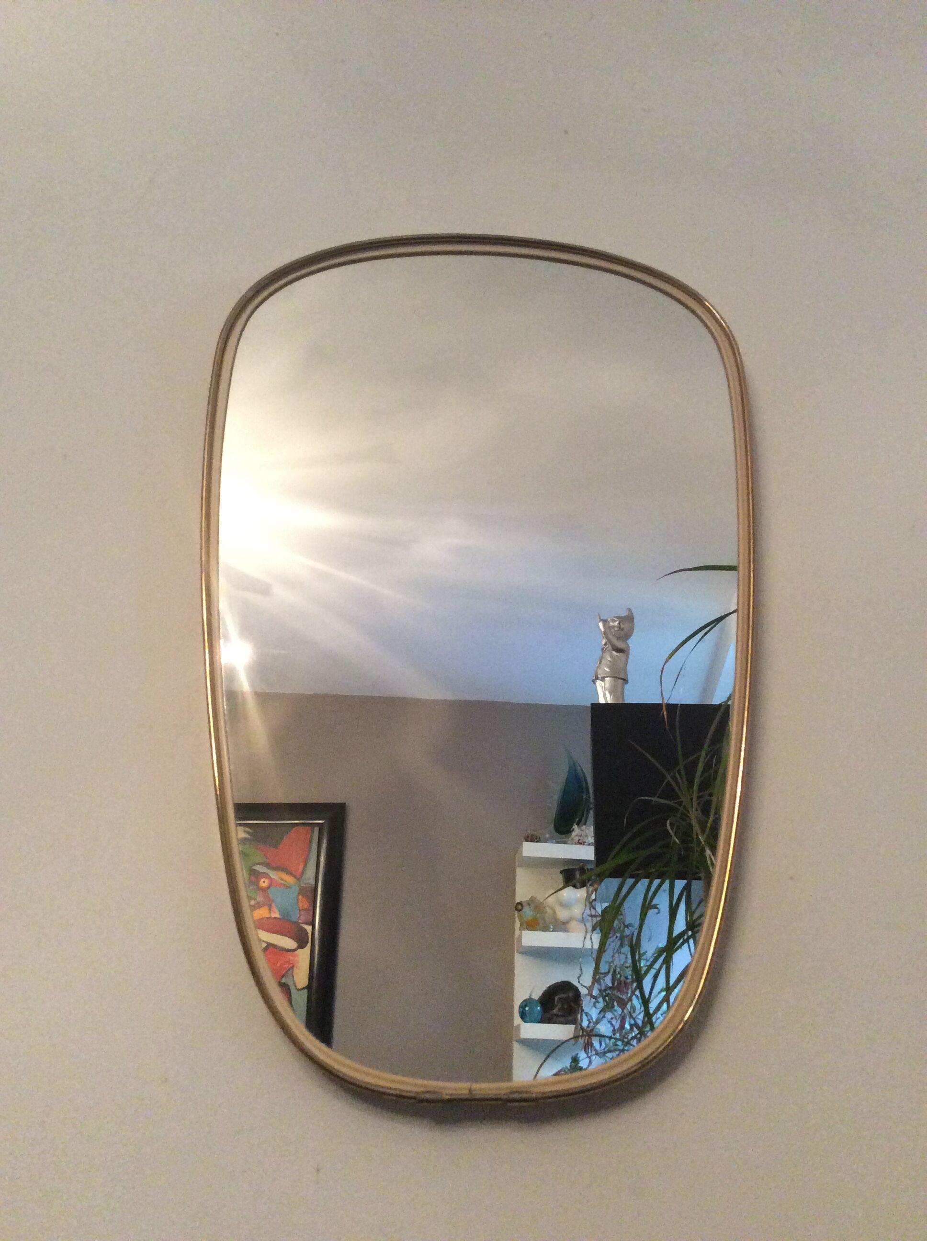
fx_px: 1146
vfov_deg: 56.9
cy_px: 620
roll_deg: -1.5
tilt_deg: +23.0
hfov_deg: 44.1
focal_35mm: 32
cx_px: 464
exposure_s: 1/25
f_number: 2.4
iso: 250
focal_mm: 3.3
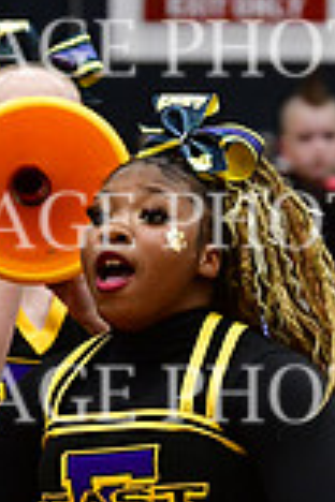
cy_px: 653
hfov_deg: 1.8
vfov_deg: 2.7
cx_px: 140
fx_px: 10468
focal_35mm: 750
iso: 4000
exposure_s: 1/500
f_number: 4
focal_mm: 135
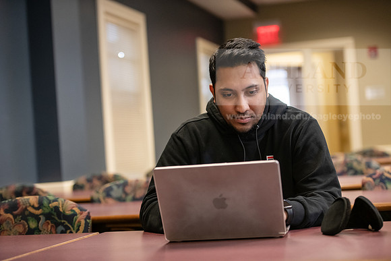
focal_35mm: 80
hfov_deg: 25.4
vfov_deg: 17.1
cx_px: 196
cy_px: 130
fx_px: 869
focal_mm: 80
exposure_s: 1/200
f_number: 2.8
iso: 2000
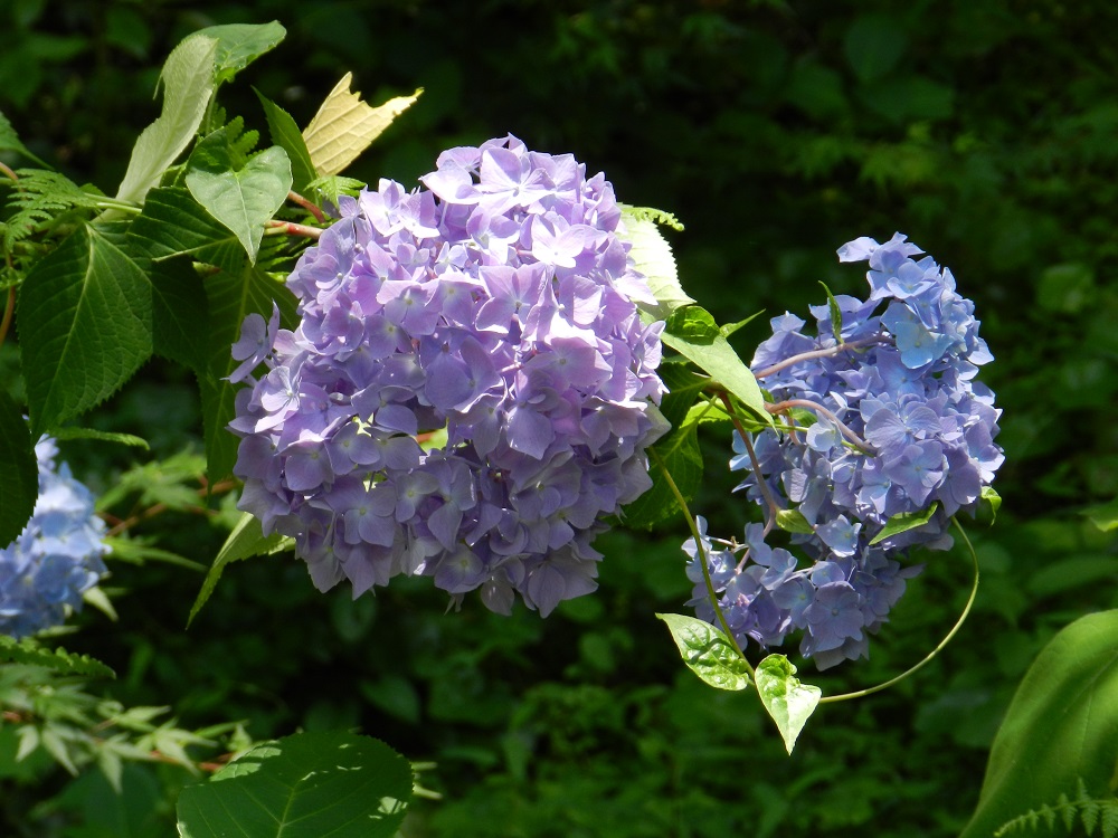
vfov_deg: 8.4
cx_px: 559
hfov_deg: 11.2
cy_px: 419
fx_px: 5684
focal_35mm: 176
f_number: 5.4
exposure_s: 1/200
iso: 160
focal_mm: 31.2
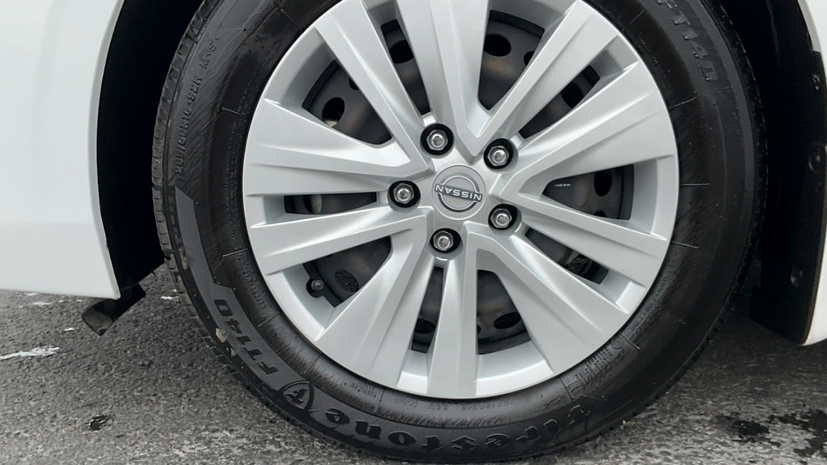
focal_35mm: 33
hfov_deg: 59.5
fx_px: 724
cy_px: 254
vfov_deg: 35.6
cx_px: 411
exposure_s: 1/229
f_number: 1.8
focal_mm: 3
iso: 20
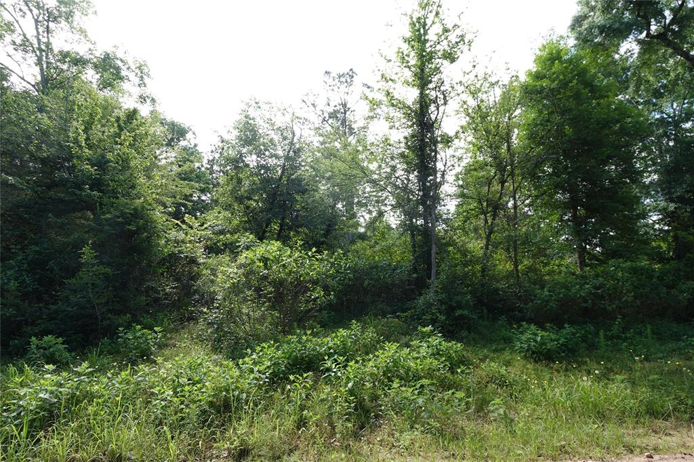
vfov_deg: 67.3
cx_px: 347
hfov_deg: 90.0
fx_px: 347
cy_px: 231
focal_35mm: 18
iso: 125
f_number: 4
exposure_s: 1/200
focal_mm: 6.9
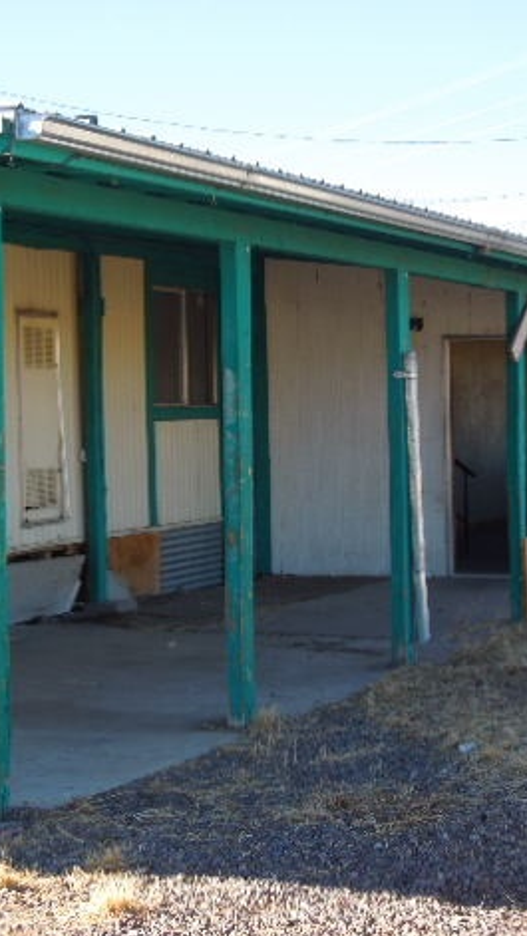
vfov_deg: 29.7
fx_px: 1764
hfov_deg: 17.0
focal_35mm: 71
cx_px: 280
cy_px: 475
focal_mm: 8.7
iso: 100
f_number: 4
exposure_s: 1/200
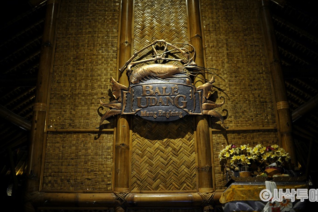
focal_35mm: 36
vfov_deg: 36.9
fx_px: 318
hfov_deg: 53.1
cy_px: 106
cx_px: 163
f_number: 1.8
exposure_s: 1/15
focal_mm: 35
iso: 280
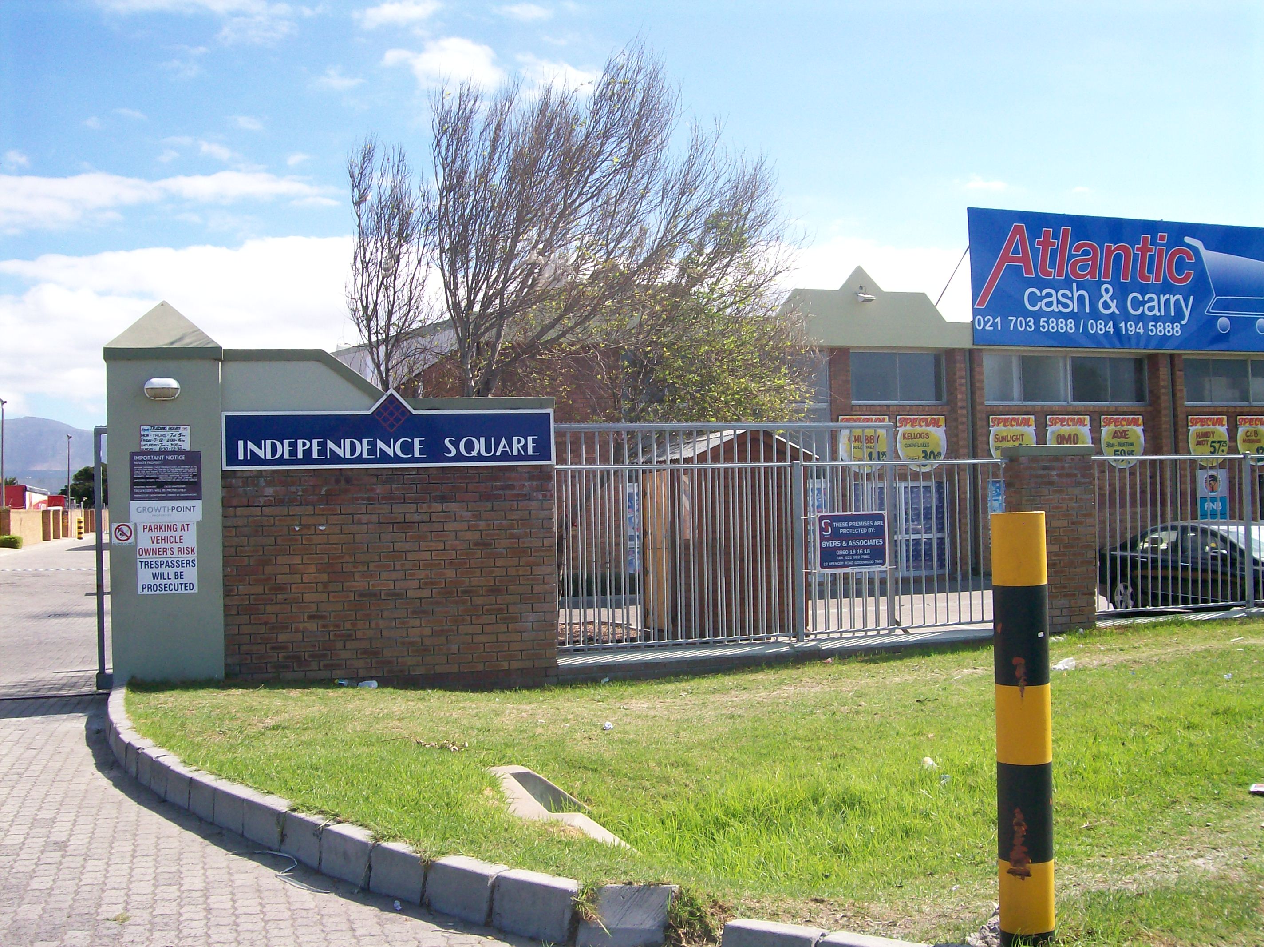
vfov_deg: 39.6
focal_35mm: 36
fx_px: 1314
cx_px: 632
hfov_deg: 51.4
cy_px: 474
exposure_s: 1/392
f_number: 4.8
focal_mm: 6
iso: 80
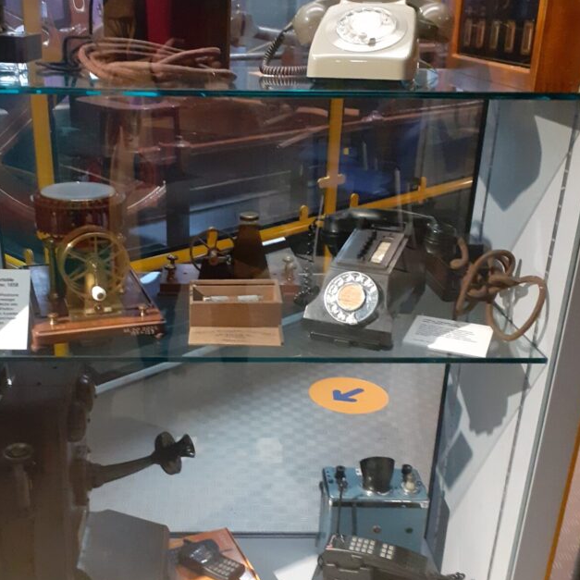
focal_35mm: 39
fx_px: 739
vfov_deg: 42.8
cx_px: 234
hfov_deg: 42.6
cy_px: 325
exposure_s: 1/25
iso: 400
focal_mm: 3.6
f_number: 1.9
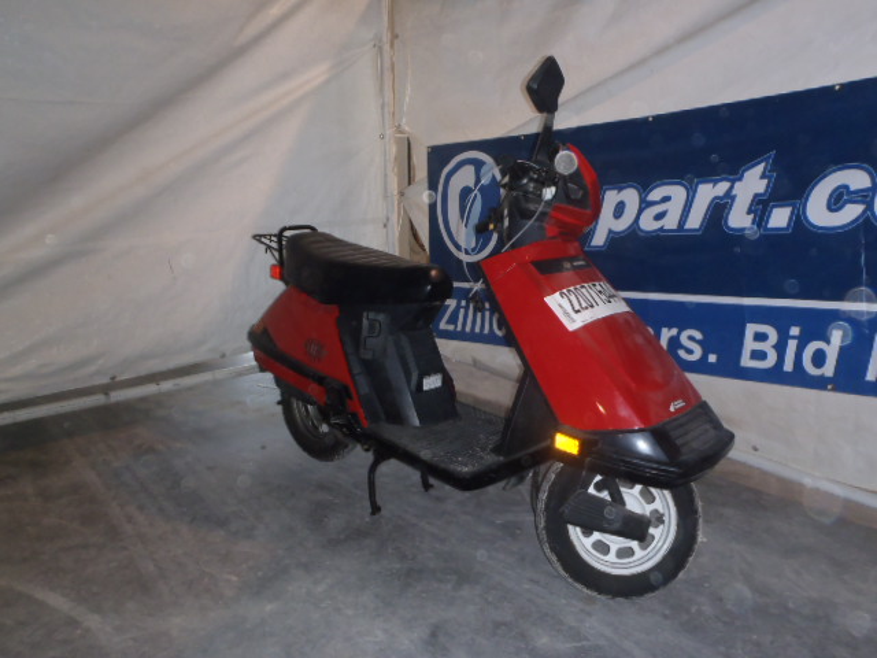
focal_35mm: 28
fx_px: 709
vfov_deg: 49.7
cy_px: 329
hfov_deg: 63.4
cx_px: 438
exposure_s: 1/30
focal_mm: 5
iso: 200
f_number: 3.5
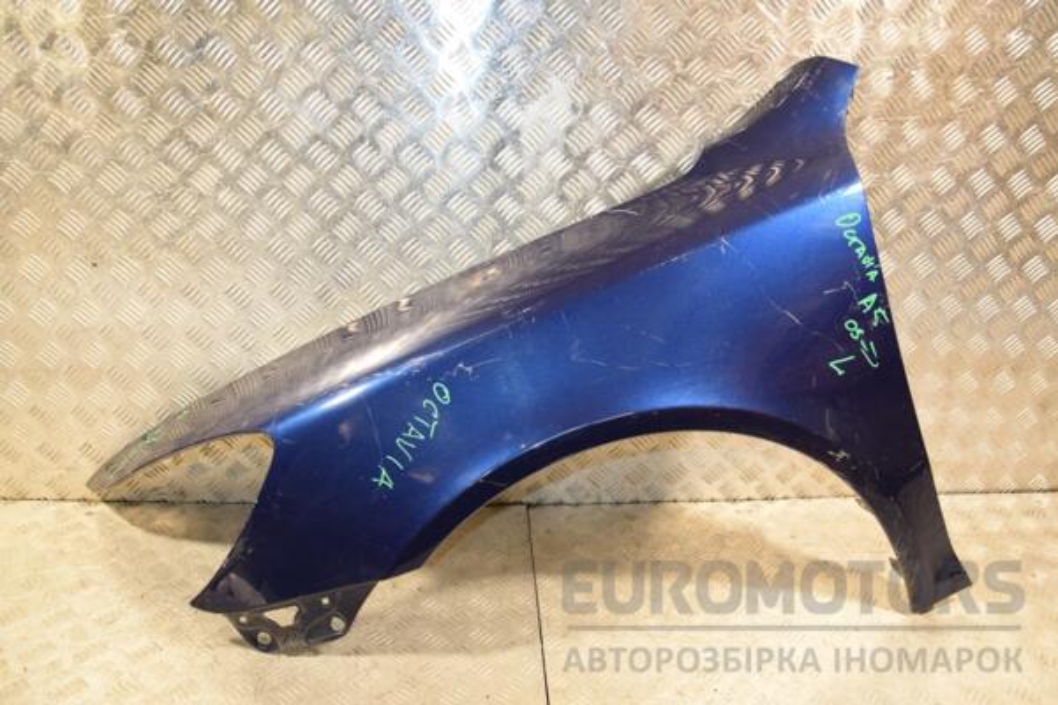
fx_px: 793
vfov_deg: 47.9
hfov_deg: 67.4
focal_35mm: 27
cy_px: 352
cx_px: 529
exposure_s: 1/125
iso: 800
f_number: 5
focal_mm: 18
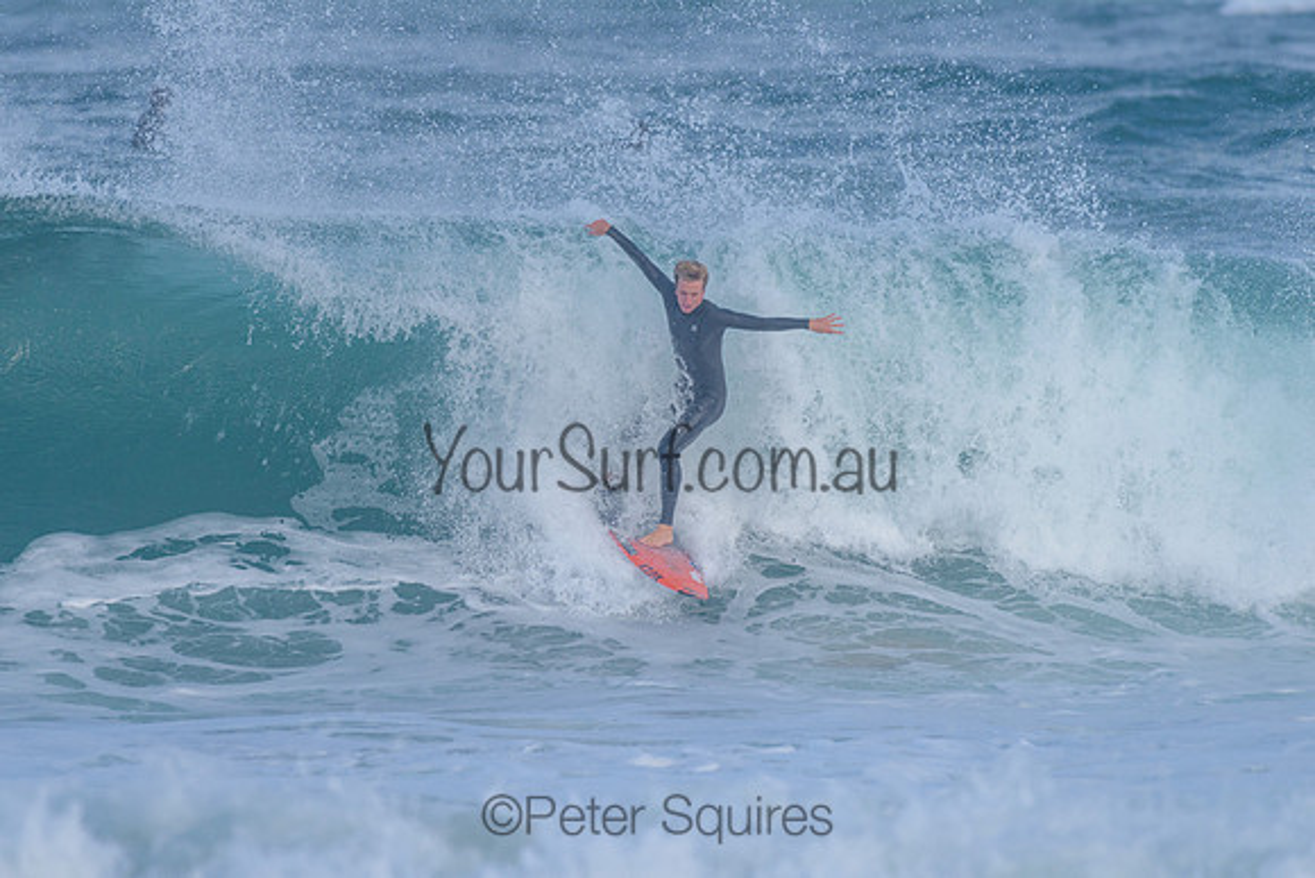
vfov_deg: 2.2
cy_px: 343
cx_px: 585
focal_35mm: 613
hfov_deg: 3.4
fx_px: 22380
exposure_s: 1/2000
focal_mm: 500
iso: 500
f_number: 5.6
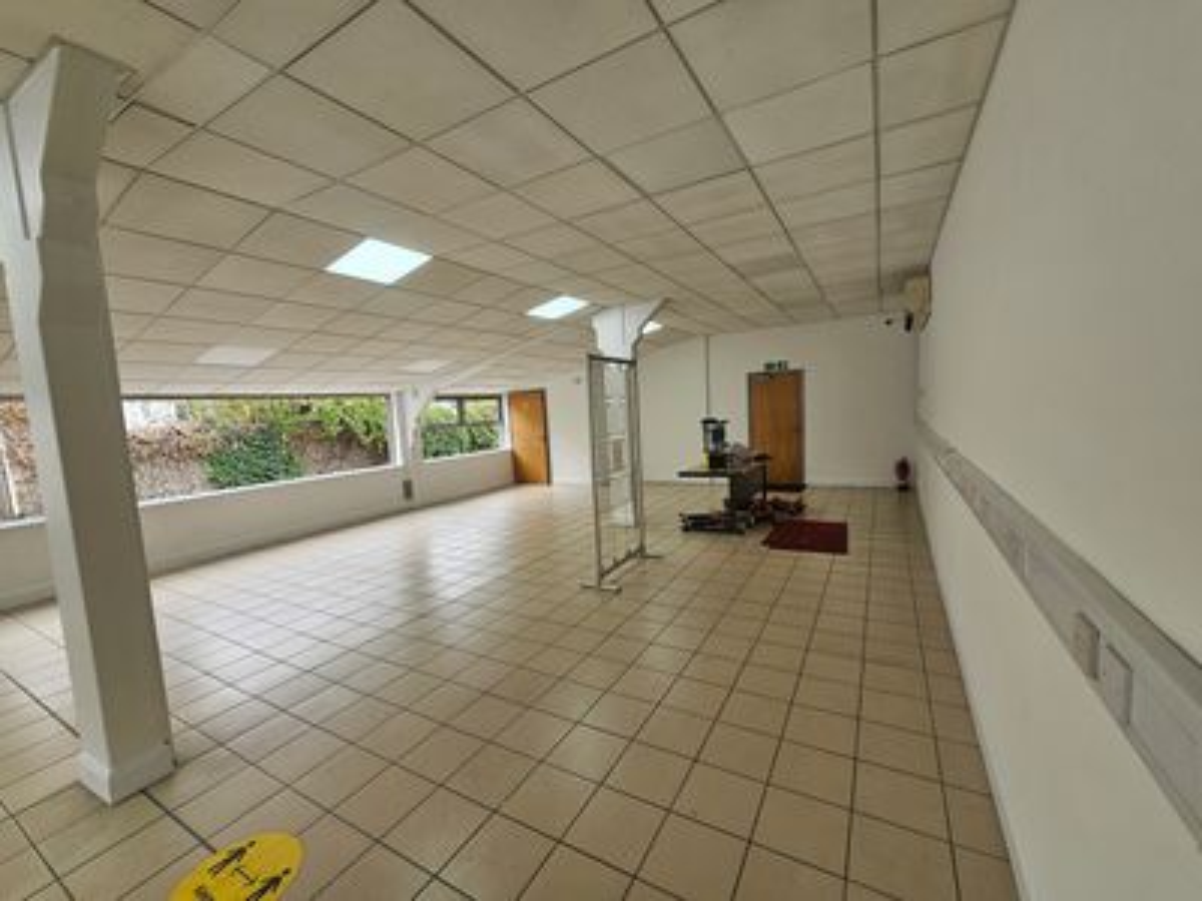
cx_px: 601
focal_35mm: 13
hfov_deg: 106.2
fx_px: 451
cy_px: 450
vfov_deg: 89.9
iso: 64
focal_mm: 2.2
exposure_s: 1/100
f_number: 2.2
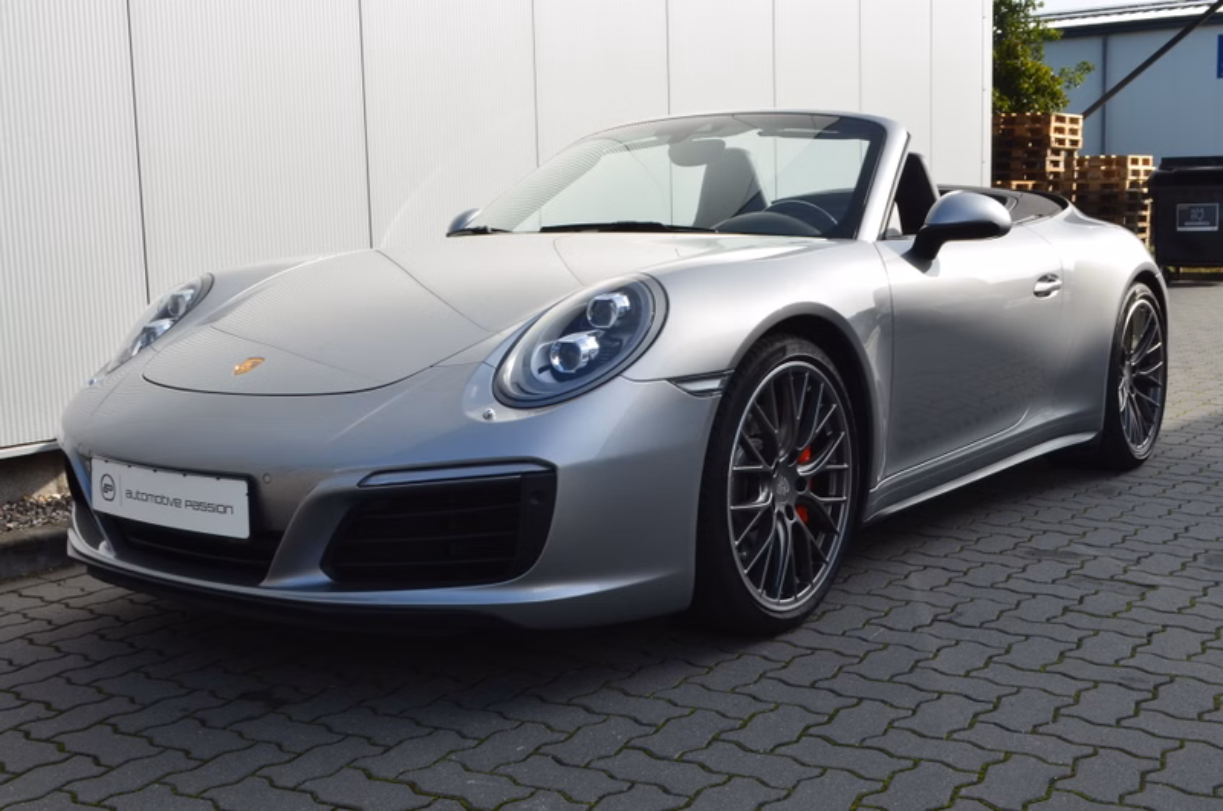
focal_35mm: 39
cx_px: 612
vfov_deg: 34.1
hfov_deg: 49.6
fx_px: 1322
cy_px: 406
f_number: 11
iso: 200
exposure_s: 1/125
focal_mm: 26
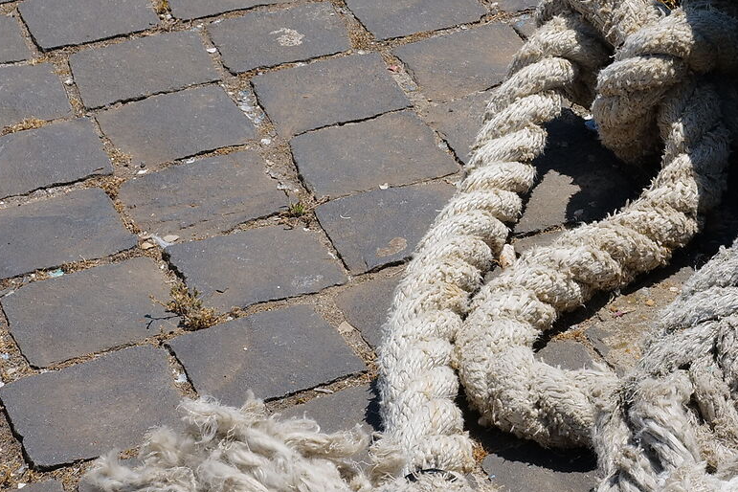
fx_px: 2234
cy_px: -101
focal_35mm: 109
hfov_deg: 18.0
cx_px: 850
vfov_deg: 12.3
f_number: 14
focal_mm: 35
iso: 100
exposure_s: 1/200
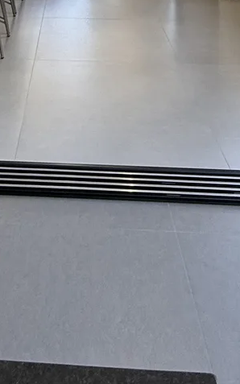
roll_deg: -0.7
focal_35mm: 56
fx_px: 586
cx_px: 37
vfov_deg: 28.4
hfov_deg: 22.7
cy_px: -140
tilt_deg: -1.3
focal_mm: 2.22
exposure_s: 1/122
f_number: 2.2
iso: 64
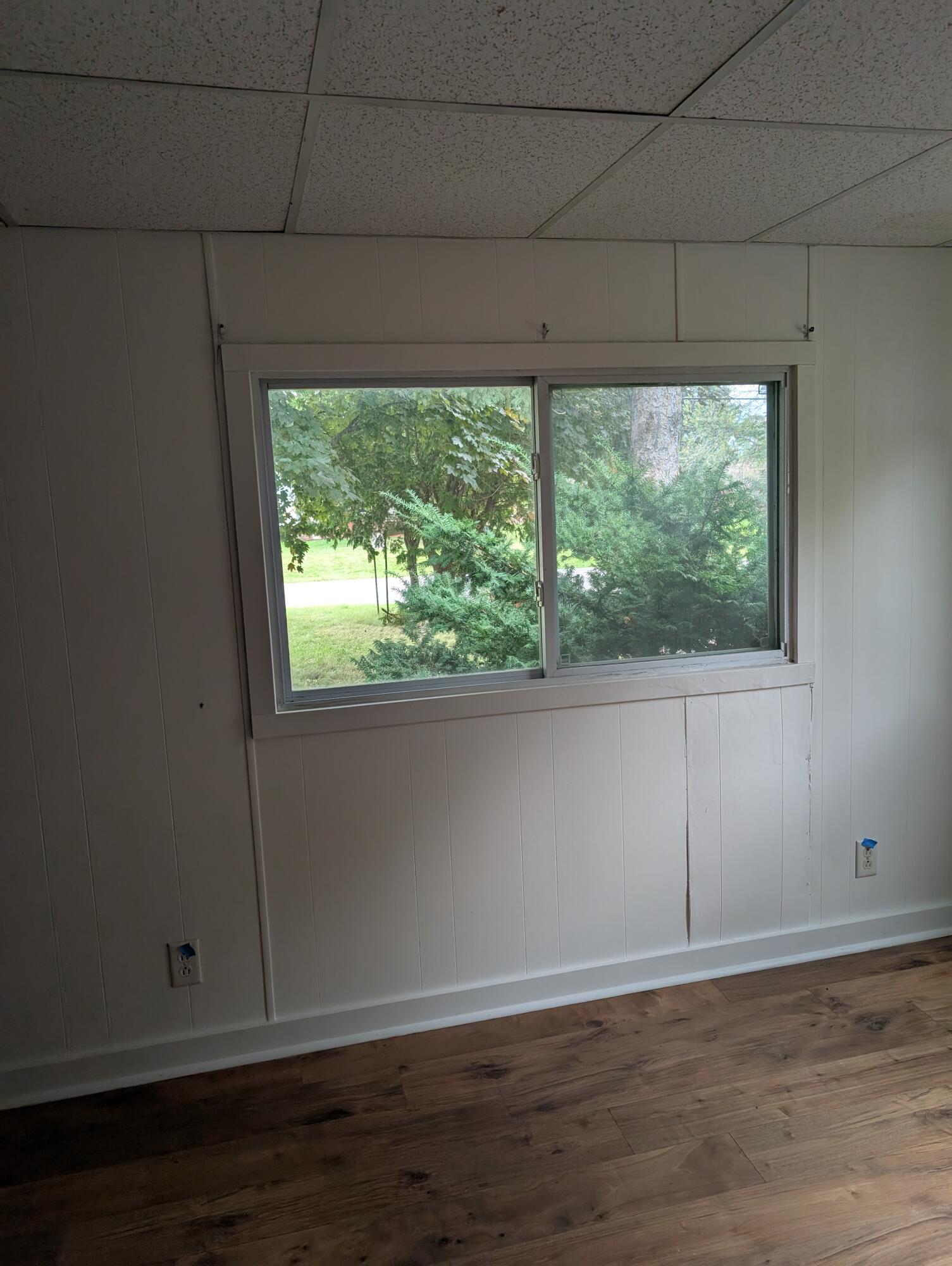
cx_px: 476
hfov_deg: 56.9
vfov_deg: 71.5
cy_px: 633
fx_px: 878
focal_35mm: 24
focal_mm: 6.9
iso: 215
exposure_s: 1/240
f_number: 1.68
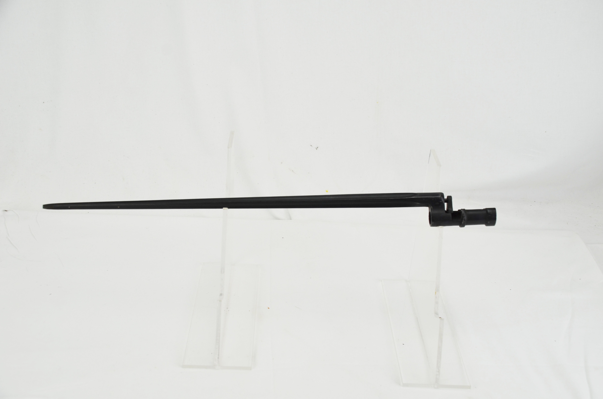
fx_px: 702
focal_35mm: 42
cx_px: 302
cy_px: 200
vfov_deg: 31.8
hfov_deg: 46.5
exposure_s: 1/160
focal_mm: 28
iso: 200
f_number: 6.3
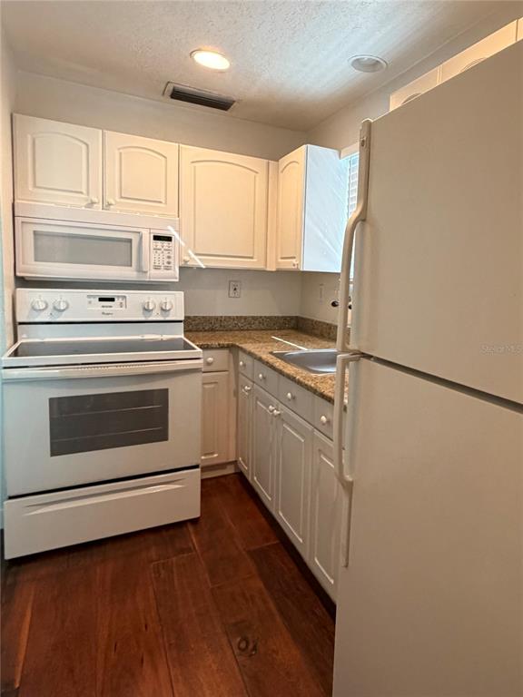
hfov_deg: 85.7
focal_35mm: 14
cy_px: 348
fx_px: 282
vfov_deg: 102.1
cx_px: 262
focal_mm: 2.22
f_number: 2.2
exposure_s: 1/95
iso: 320
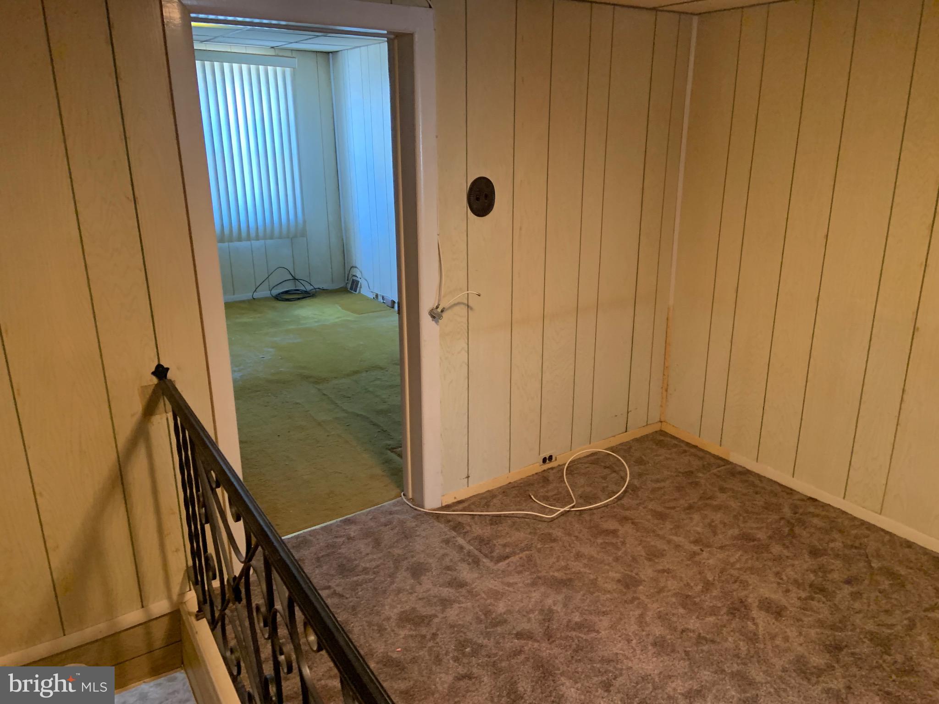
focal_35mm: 26
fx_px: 705
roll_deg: +1.4
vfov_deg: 53.1
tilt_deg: -19.7
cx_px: 470
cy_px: 352
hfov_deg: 67.3
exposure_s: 1/40
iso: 400
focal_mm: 4.25
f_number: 1.8
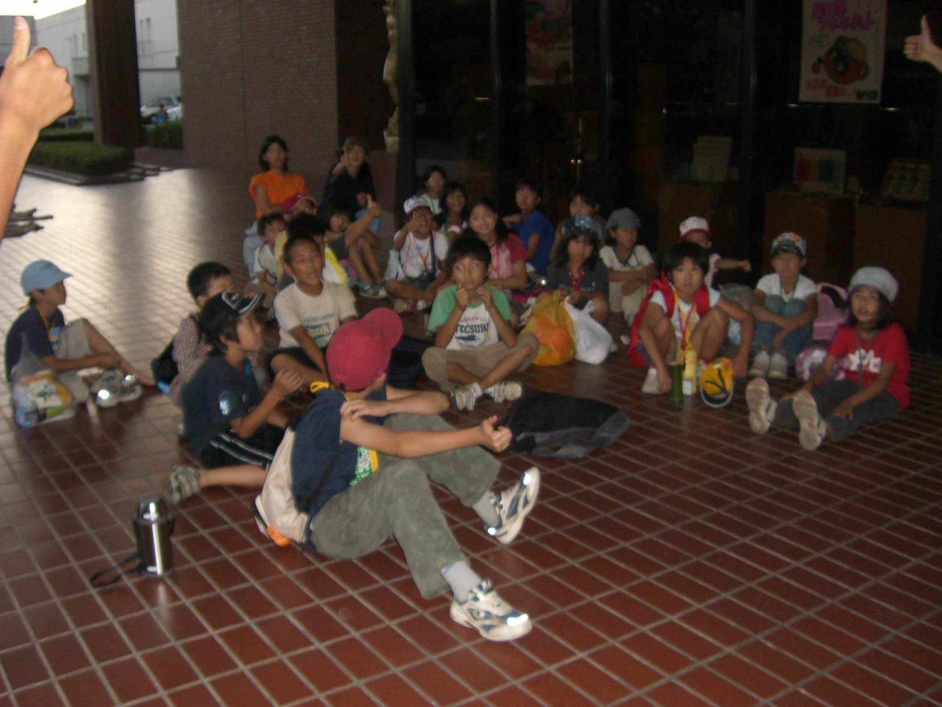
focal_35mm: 39
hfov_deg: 47.9
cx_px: 472
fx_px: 1061
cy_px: 359
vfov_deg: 36.8
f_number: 2.7
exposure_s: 1/60
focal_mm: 6.2
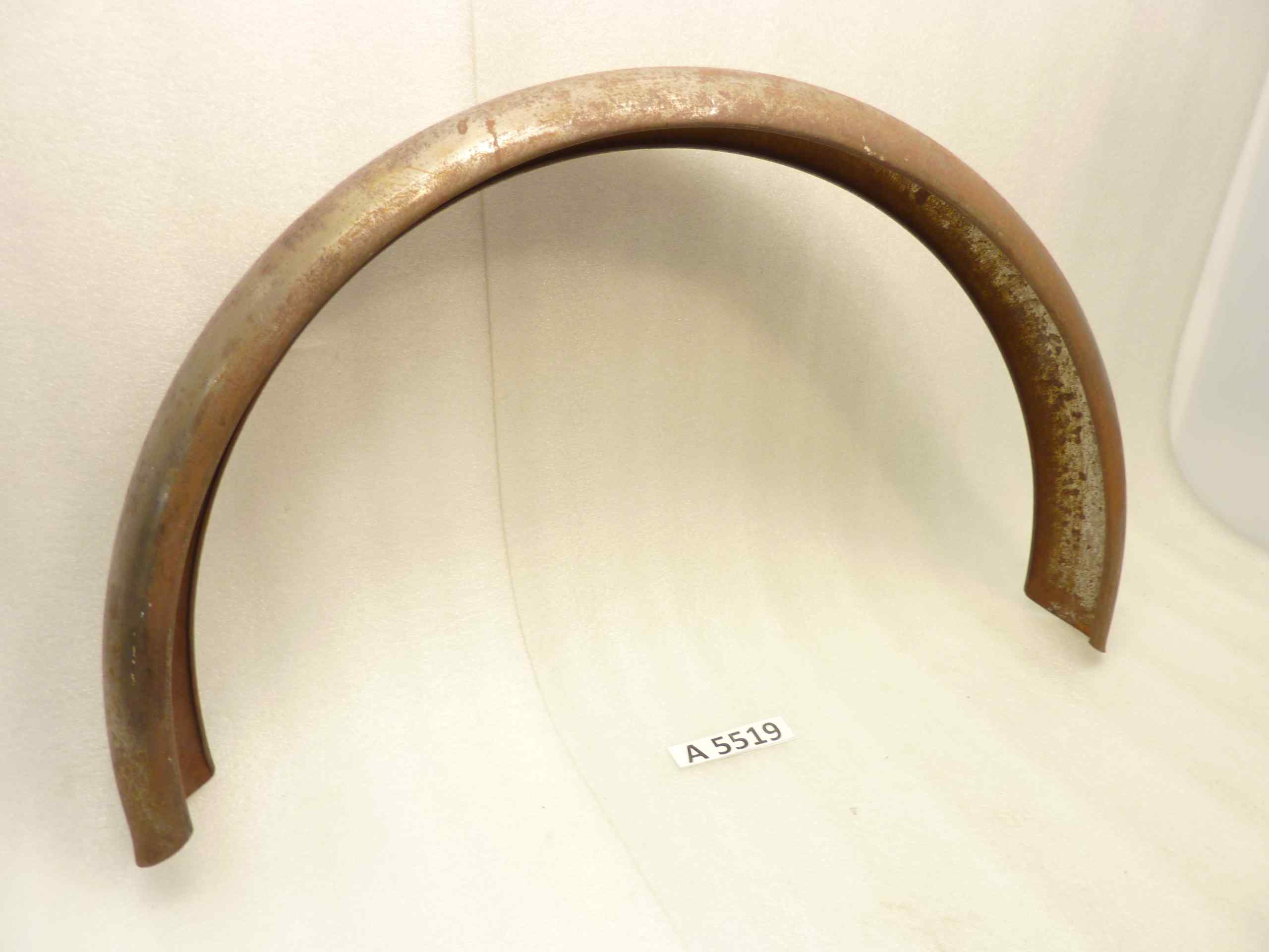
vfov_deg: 54.9
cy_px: 476
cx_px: 634
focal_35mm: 25
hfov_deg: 69.4
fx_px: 916
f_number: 3.3
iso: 80
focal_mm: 4.1
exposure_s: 1/15
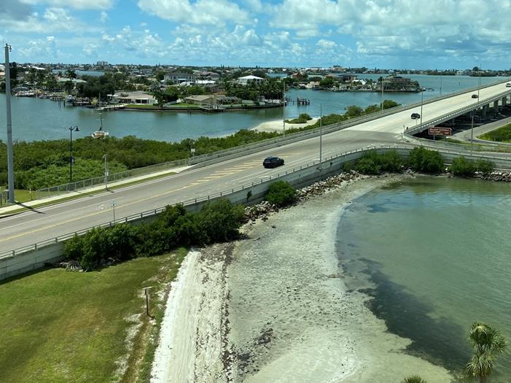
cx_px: 362
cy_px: 115
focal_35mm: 38
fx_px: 561
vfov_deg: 37.1
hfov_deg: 47.7
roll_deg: -1.1
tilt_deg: -3.8
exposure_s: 1/3205
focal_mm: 4.25
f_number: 1.8
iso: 32
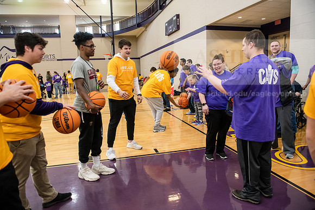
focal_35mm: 24
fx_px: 210
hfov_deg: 73.7
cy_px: 105
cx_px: 158
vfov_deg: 53.2
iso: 3200
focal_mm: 24
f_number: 3.5
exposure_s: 1/160
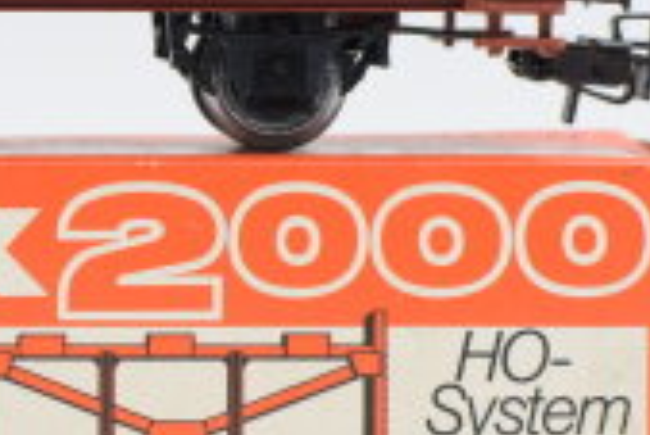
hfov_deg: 10.9
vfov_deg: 7.4
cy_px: 141
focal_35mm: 187
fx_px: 3375
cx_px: -35
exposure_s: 1/160
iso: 400
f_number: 8
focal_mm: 35
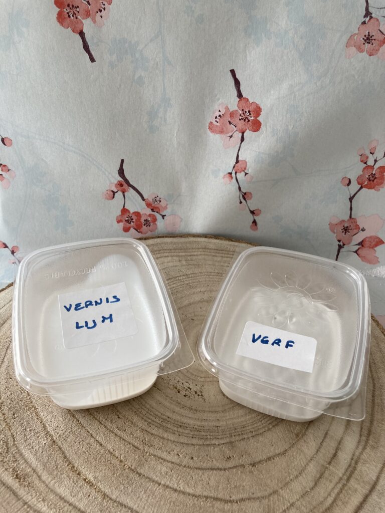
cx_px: 192
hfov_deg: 49.7
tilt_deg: -41.7
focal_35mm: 28
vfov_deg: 63.4
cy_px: 256
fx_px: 415
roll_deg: -0.9
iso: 50
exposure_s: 1/121
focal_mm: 3.99
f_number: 1.8
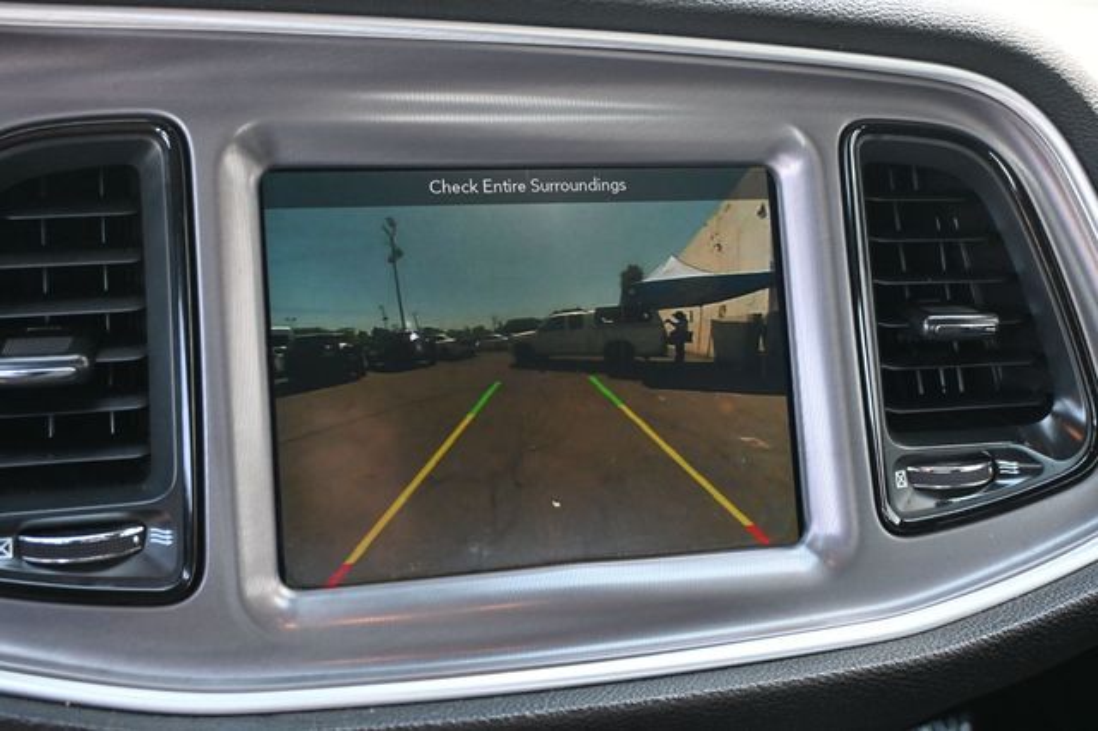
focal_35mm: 37
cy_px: 366
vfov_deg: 36.1
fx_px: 1120
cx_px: 549
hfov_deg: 52.2
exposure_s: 1/125
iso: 1000
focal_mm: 24.5
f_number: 4.2
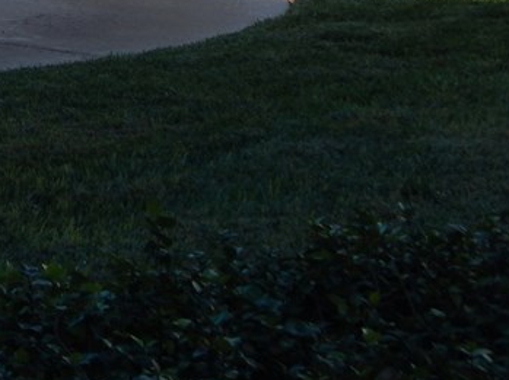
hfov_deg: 13.3
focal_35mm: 141
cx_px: -217
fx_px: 2071
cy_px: -172
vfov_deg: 10.2
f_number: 3.7
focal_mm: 8.6
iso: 125
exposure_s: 1/800
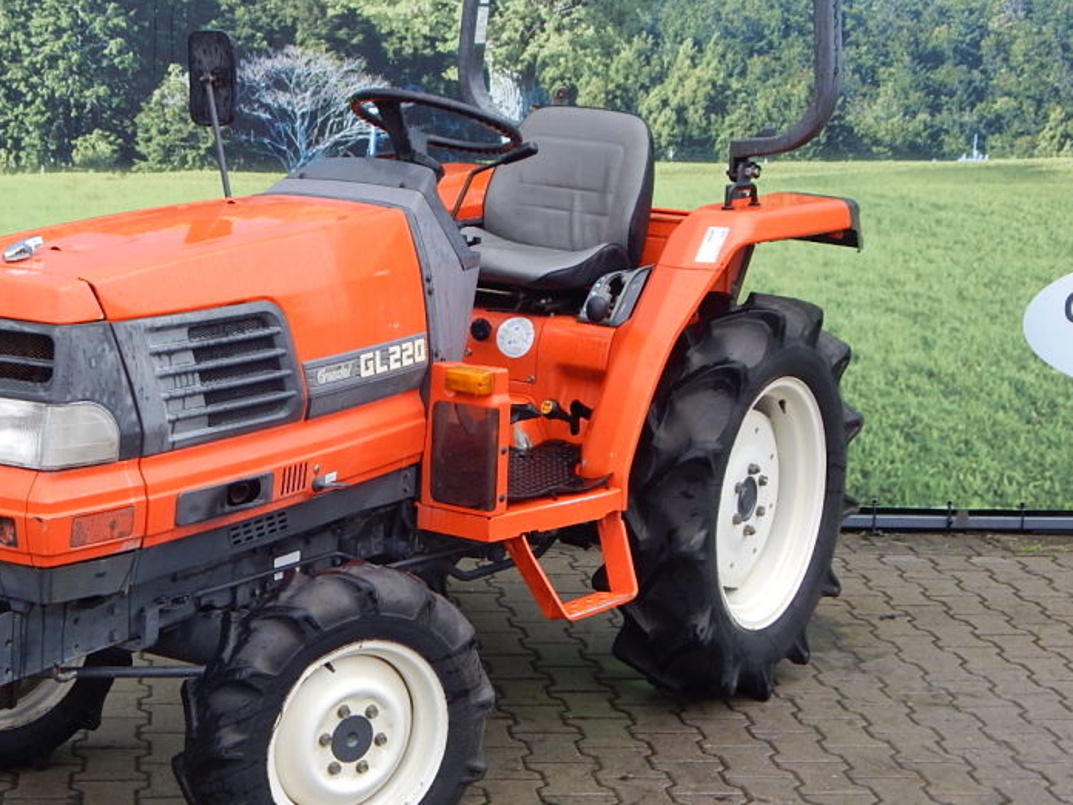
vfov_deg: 21.3
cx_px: 356
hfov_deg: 28.0
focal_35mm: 69
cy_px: 373
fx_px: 2139
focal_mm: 8.6
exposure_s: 1/250
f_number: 3.7
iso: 125
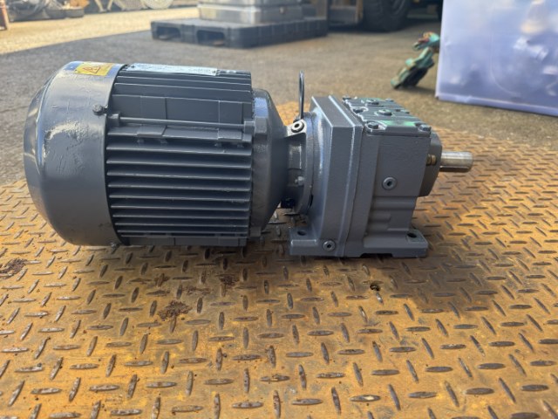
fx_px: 387
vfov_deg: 56.8
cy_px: 210
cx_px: 279
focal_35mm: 24
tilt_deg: -28.4
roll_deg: +0.7
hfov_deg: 71.6
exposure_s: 1/236
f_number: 1.78
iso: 64
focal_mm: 6.76
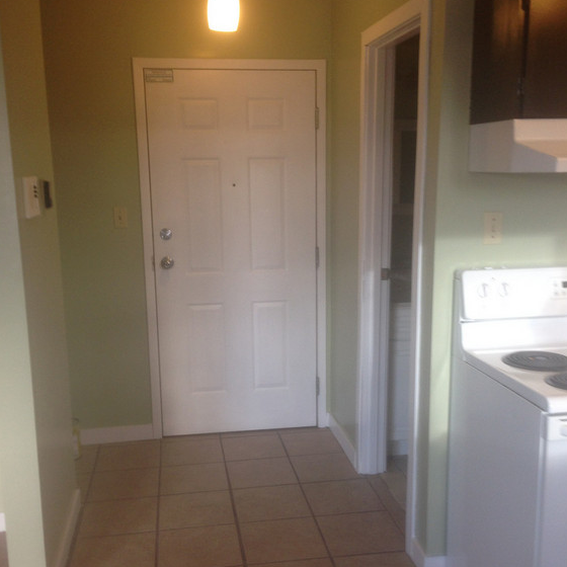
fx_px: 741
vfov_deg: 41.8
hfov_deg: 41.9
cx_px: 281
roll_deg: +0.8
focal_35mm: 40
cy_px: 317
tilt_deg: -12.6
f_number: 2.4
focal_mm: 4.12
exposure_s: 1/24
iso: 50
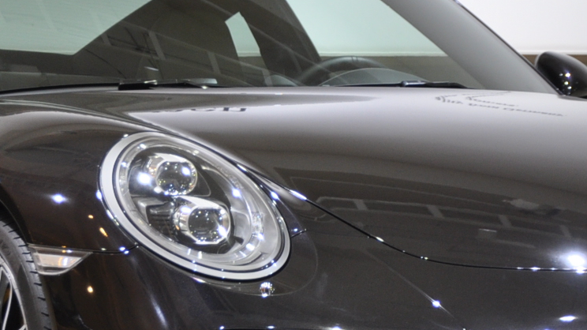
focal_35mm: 190
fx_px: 2956
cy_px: 111
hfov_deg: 11.3
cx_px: 282
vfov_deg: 6.4
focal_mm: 42
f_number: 5.6
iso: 400
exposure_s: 1/30
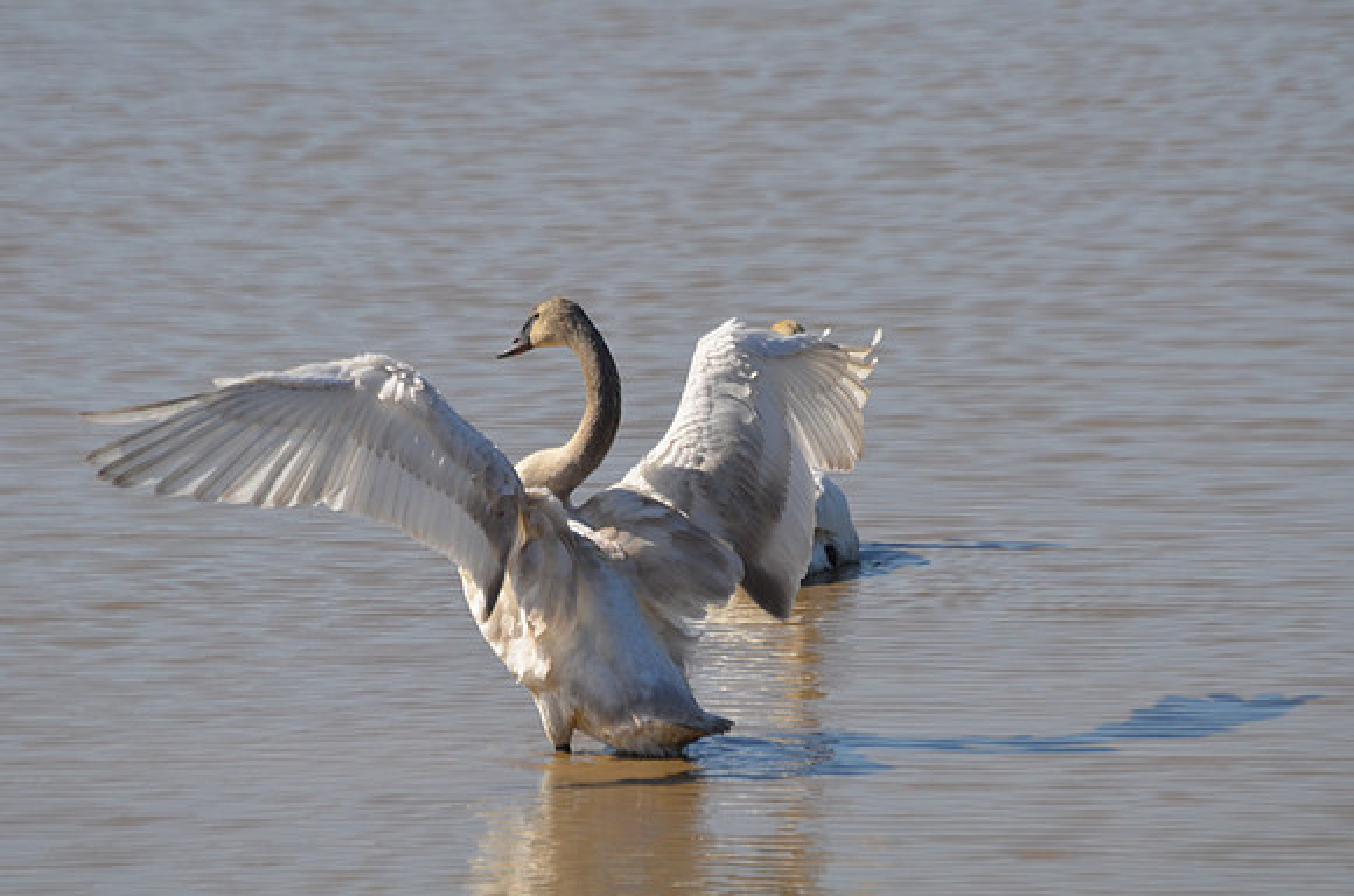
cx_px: 677
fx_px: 16888
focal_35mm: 450
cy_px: 448
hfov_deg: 4.6
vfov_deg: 3.0
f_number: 8
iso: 400
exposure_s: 1/2000
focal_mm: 300
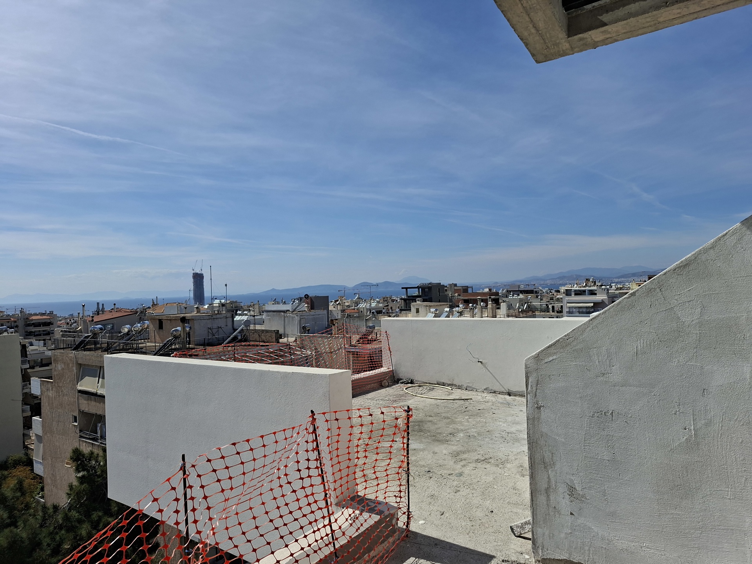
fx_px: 500
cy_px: 282
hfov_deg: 73.9
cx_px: 376
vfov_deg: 58.9
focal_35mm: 23
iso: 50
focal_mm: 5.54
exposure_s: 1/3322
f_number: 1.8
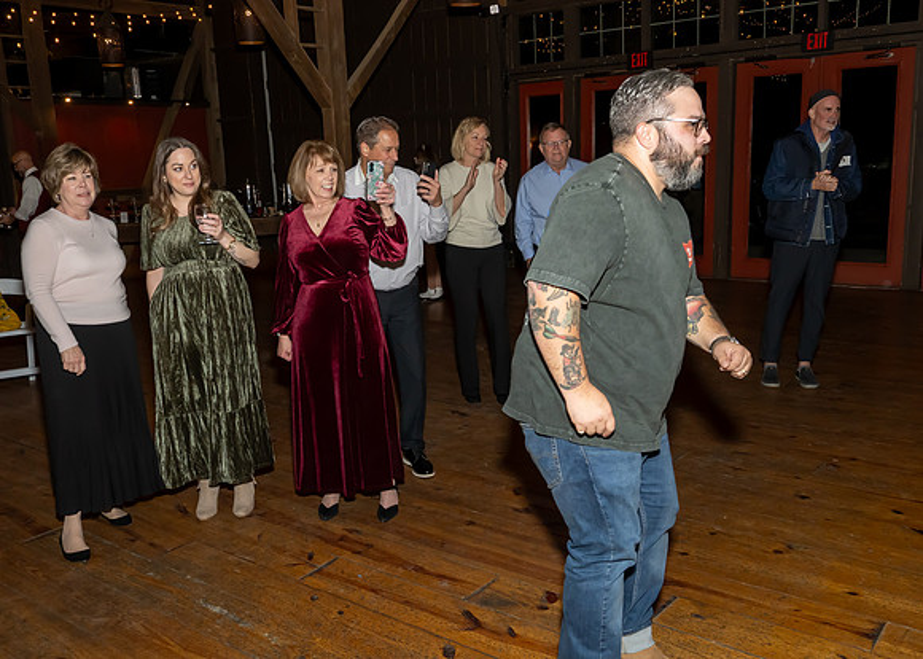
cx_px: 462
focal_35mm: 32
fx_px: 837
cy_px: 330
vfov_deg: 43.0
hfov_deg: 57.7
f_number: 8
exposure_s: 1/250
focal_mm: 19
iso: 640
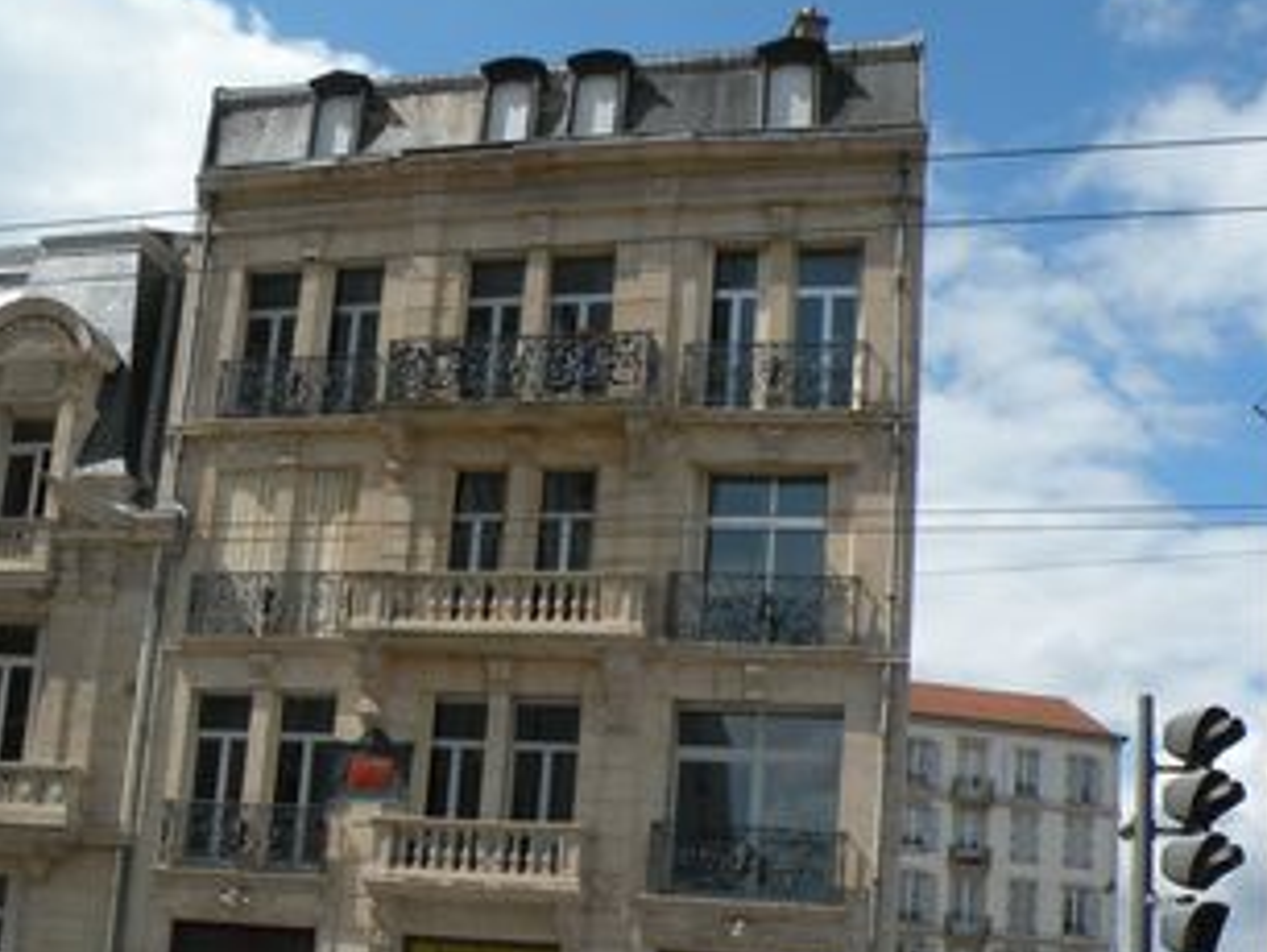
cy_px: 735
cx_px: 576
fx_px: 1648
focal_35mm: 45
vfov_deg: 31.5
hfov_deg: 42.0
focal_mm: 4.7
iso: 64
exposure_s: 1/254
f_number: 7.1
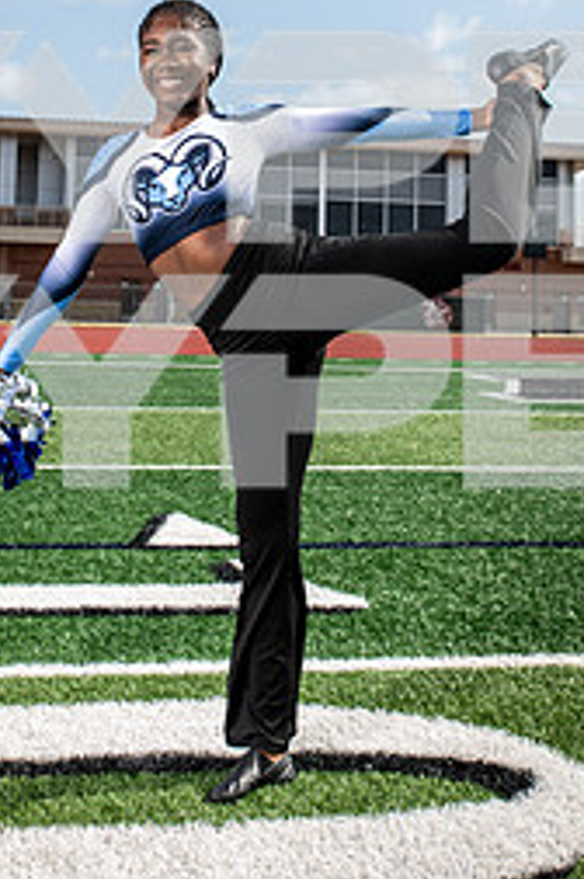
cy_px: 139
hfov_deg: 23.6
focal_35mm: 57
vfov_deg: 33.7
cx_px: 188
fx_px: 1391
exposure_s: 1/400
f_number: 7.1
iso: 125
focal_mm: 32
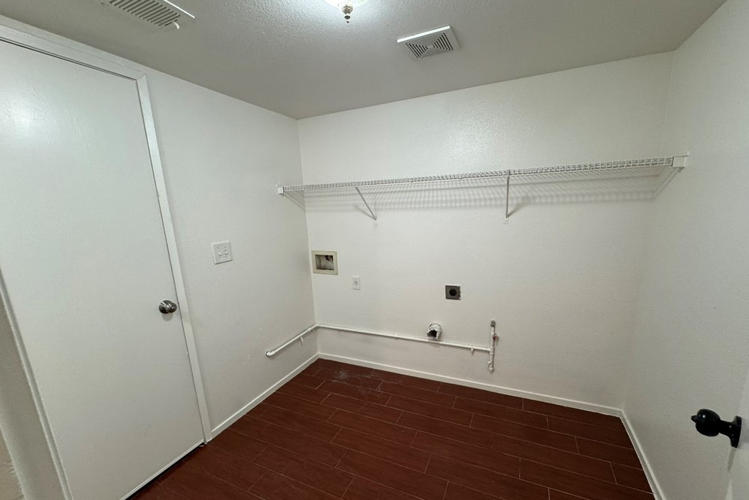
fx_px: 312
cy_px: 275
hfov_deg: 100.4
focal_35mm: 15
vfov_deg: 77.1
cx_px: 384
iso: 160
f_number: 2.2
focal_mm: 2.22
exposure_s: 1/60
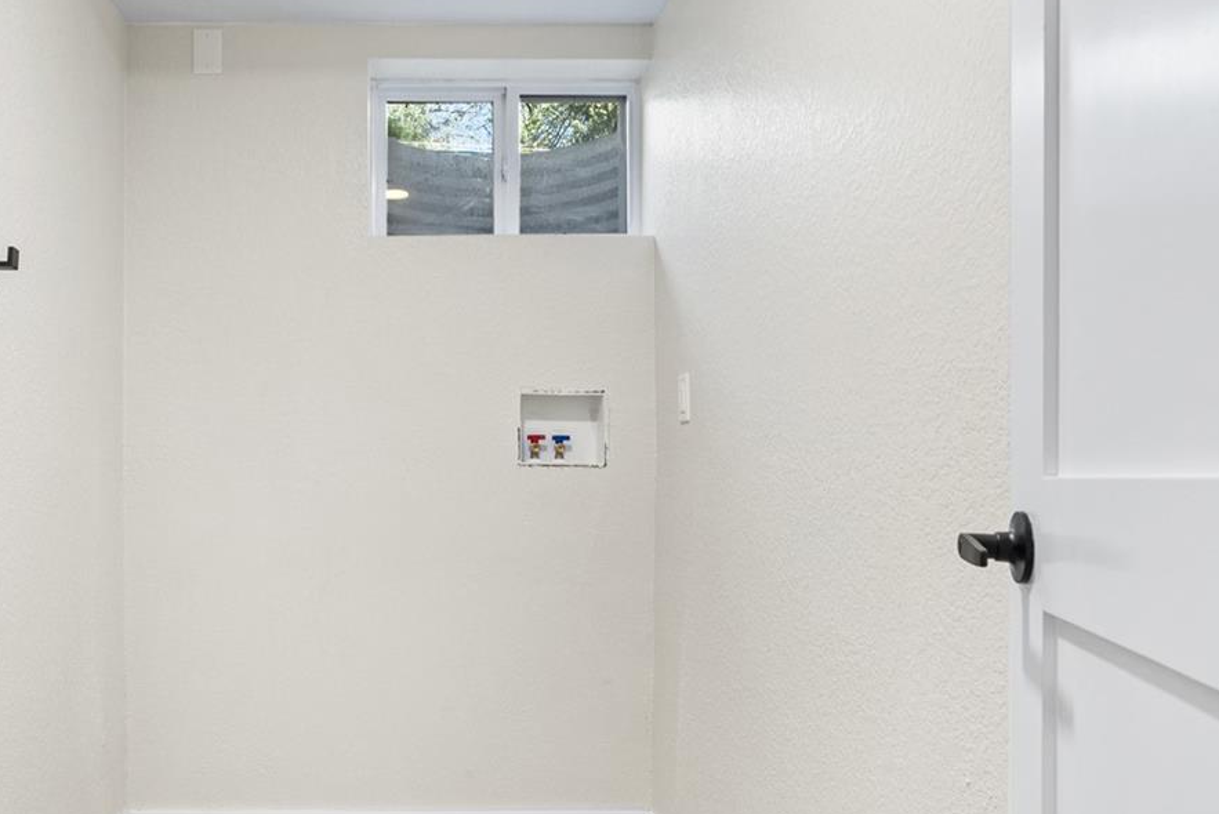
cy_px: 478
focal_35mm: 29
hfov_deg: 61.8
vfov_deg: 44.8
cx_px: 389
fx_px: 983
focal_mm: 16
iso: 200
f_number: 8
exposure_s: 1
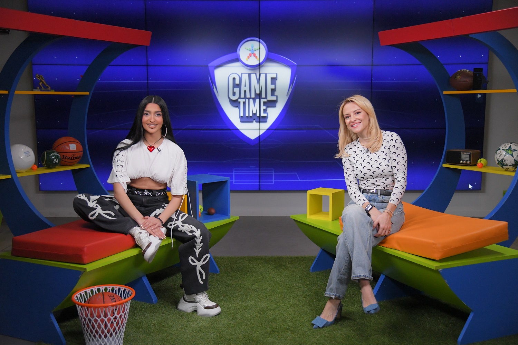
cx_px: 259
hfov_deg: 48.5
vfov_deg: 33.4
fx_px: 576
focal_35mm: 40
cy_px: 172
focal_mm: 40
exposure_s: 1/640
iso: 5000
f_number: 4
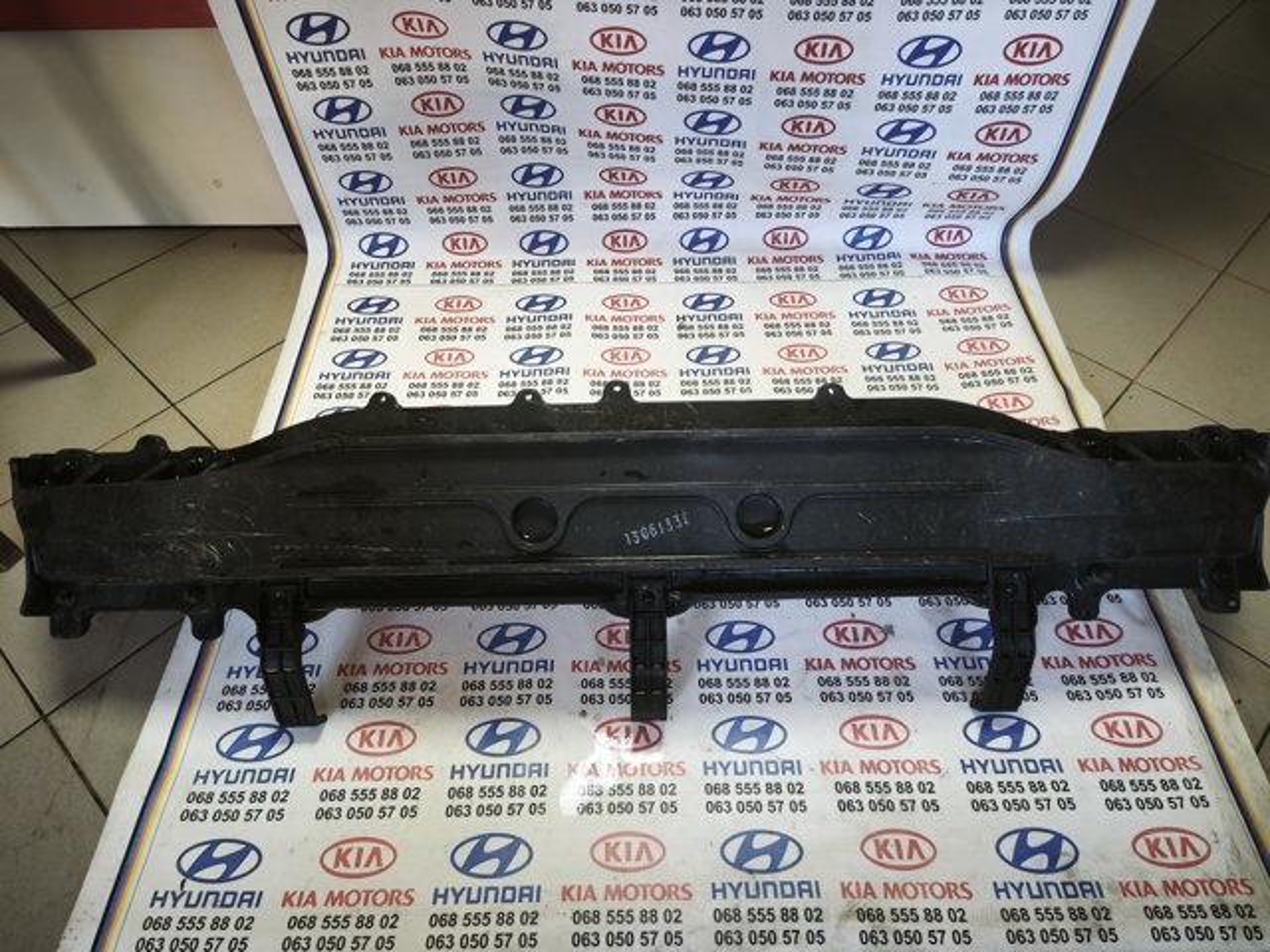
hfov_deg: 73.9
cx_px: 635
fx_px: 844
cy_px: 476
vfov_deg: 58.9
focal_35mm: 23
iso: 250
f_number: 1.7
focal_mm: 5.35
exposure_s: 1/50
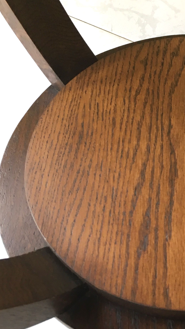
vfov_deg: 37.1
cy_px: 194
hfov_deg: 20.8
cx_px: 183
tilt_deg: -60.3
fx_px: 488
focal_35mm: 56
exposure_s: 1/33
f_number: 2.2
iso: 50
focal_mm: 4.15
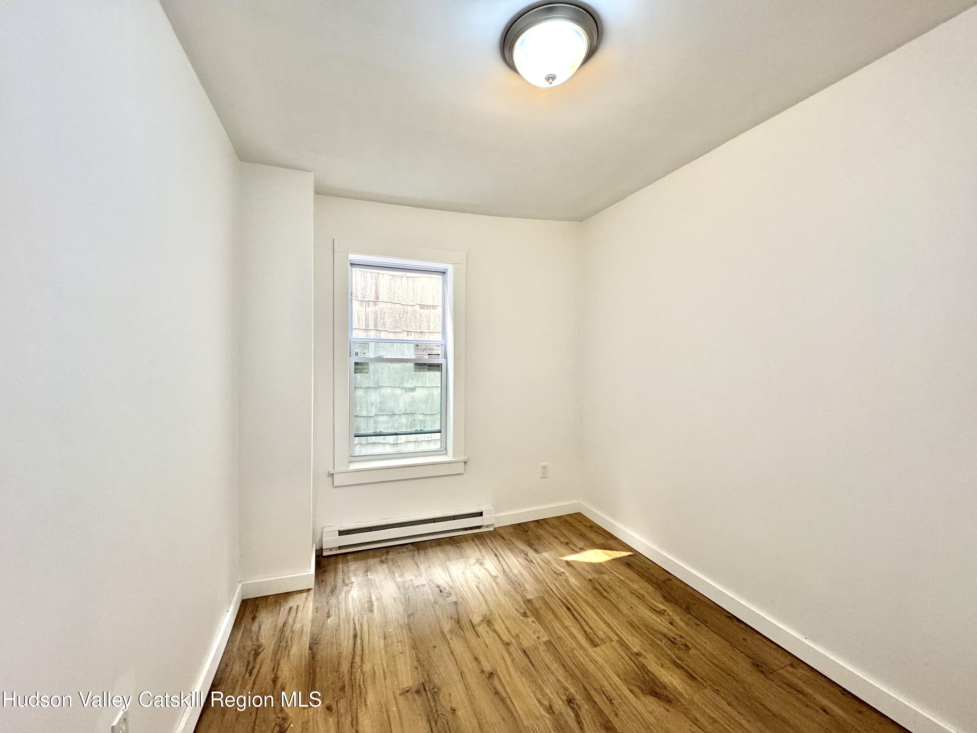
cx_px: 488
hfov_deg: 102.1
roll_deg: -0.4
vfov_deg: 85.7
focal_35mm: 14
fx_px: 395
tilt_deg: -1.3
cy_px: 366
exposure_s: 1/120
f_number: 2.2
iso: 250
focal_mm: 2.22
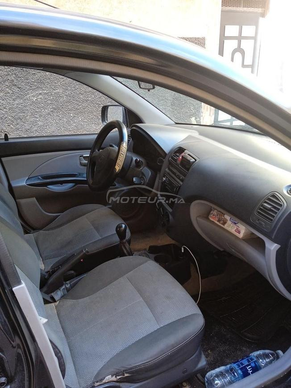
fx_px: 314
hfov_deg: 49.8
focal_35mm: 28
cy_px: 194
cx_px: 146
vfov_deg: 63.4
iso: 160
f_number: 2.2
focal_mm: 3.43
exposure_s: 1/33.3
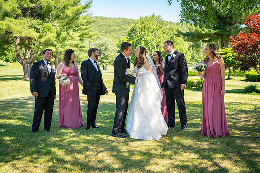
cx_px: 130
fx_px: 303
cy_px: 86
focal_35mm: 42
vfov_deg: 31.9
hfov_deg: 46.4
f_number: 3.2
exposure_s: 1/250
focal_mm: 42
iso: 100
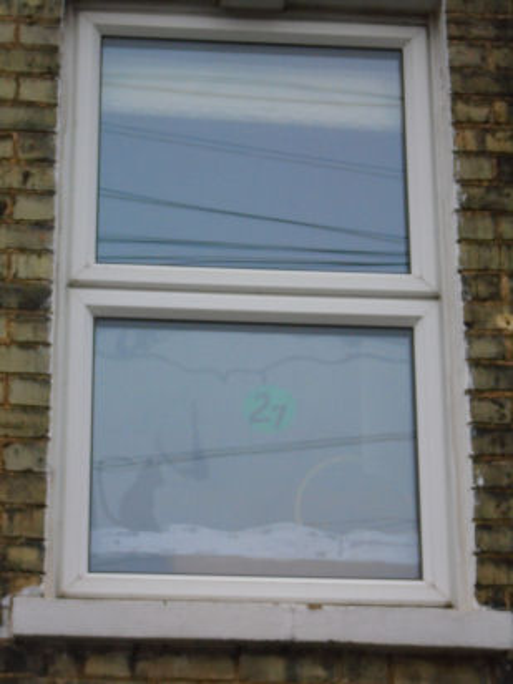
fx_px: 2569
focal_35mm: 130
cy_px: 342
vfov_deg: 15.2
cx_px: 256
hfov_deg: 11.4
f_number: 6.4
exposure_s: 1/125
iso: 400
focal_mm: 23
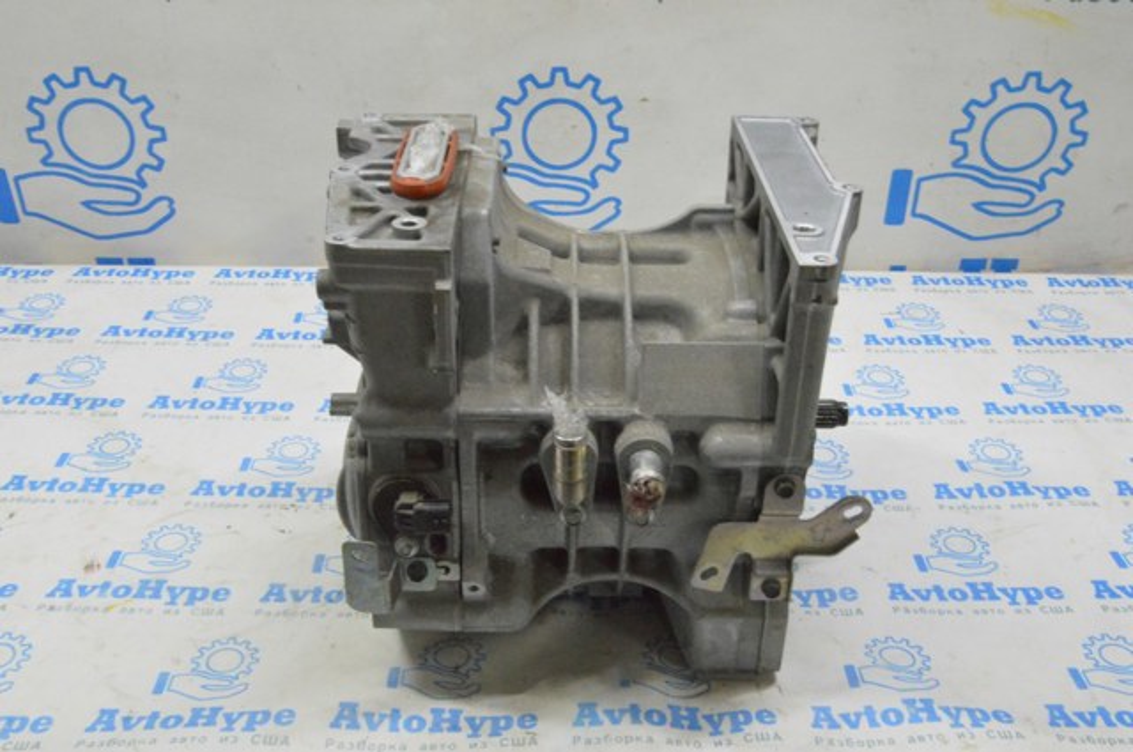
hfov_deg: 53.2
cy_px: 376
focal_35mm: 36
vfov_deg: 36.8
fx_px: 1132
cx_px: 566
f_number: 20
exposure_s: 1/20
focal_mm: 24
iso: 6400
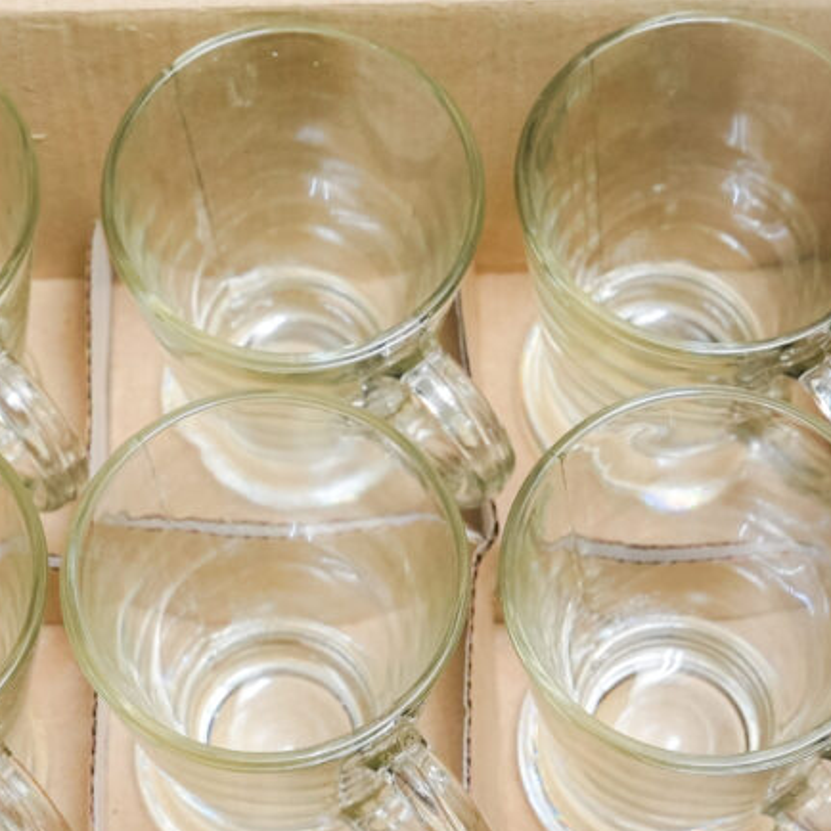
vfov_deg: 18.1
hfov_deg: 18.0
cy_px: 432
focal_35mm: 96
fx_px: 2607
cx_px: 258
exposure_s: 1/125
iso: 3200
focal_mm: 47
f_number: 10
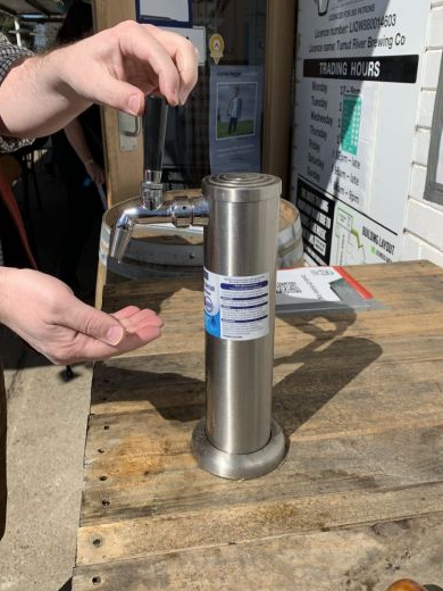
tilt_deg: -20.5
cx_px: 222
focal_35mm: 30
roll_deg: -0.5
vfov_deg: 59.9
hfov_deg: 46.8
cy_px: 268
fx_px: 512
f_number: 1.8
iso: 25
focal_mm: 4.25
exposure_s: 1/3185
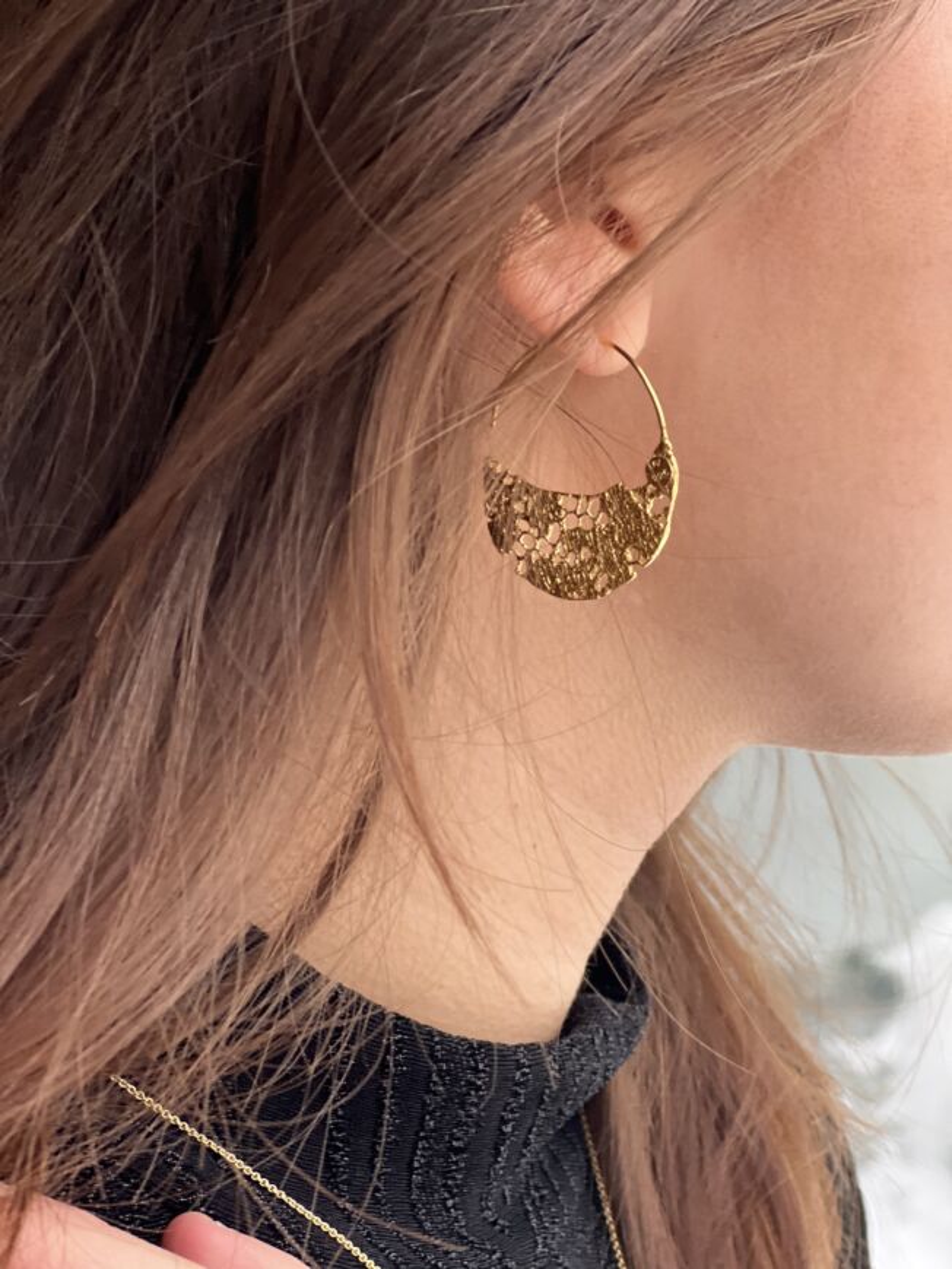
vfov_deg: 25.3
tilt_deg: -6.2
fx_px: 2823
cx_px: 476
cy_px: 634
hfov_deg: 19.1
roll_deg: +1.0
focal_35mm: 77
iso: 250
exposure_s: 1/80
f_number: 2.8
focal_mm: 9
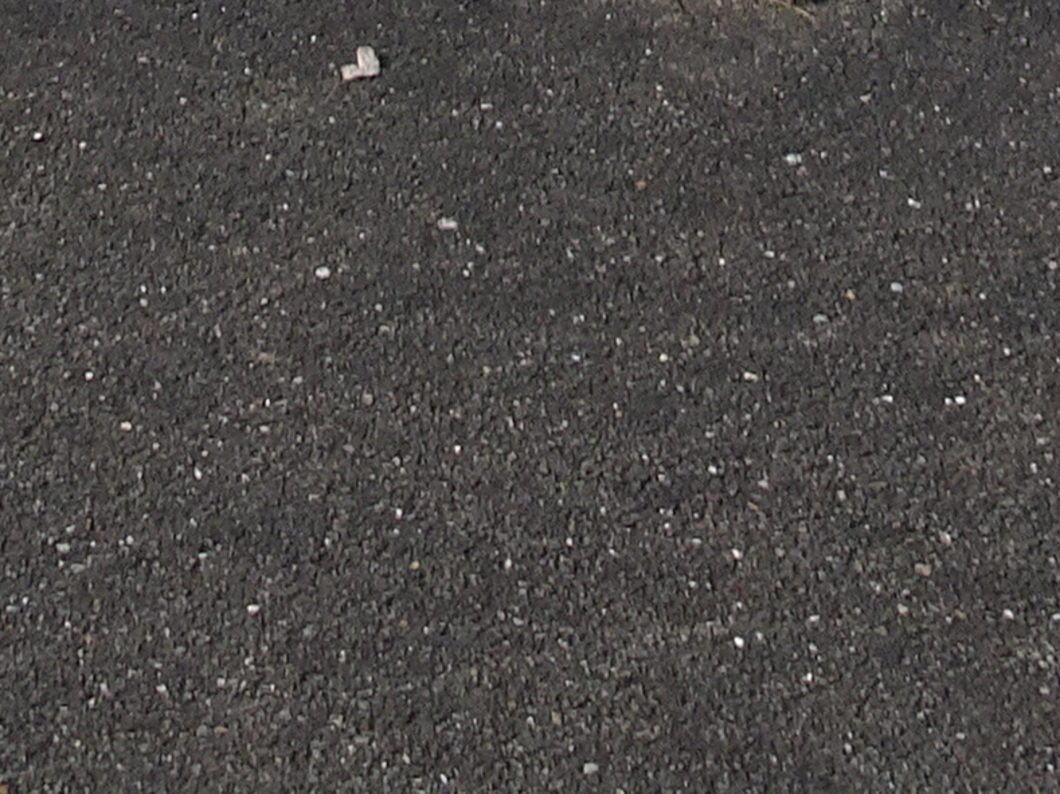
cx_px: 302
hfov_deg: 13.2
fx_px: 4561
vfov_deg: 8.7
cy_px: -1380
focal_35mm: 149
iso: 80
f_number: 3.5
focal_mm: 4.1
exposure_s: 1/800
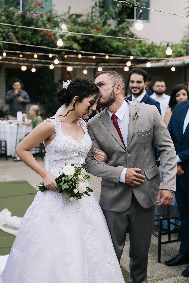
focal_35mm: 54
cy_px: 142
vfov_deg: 36.9
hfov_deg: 25.1
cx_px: 94
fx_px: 425
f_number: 3.2
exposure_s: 1/160
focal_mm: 52
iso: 320
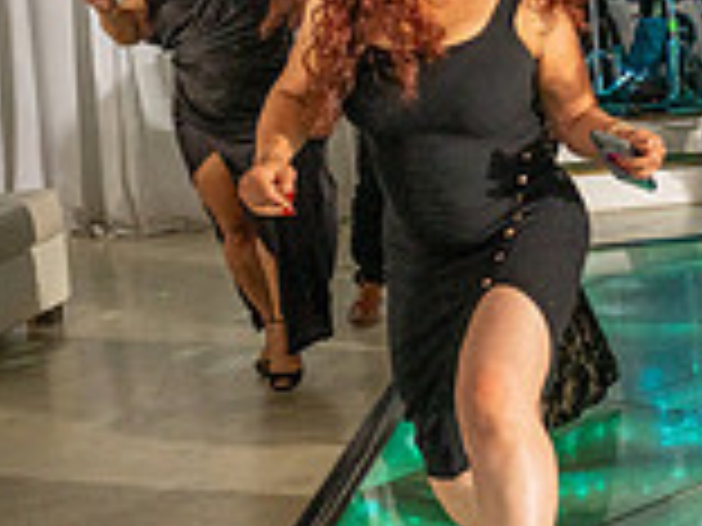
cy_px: 106
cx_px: 1246
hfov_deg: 18.2
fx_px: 1744
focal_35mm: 86
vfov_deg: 17.0
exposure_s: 1/160
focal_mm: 24
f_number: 4
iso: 1000
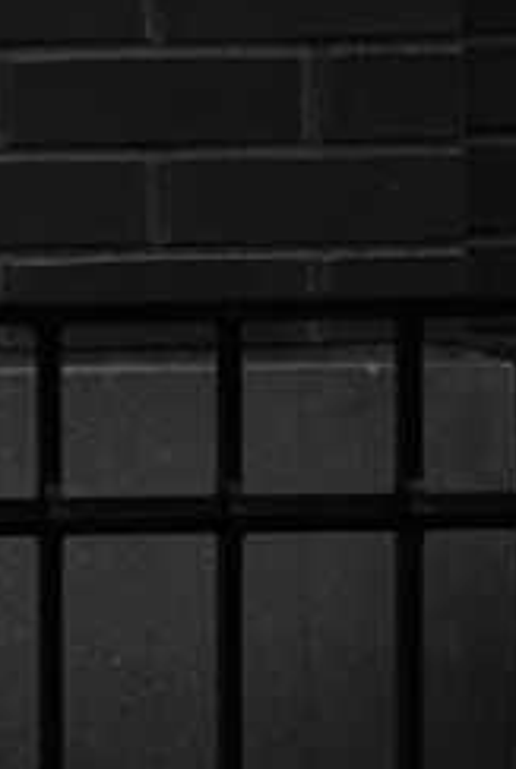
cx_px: -999
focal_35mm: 230
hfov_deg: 5.6
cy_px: 215
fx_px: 4924
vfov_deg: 8.9
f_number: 2.8
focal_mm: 35
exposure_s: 1/200
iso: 100
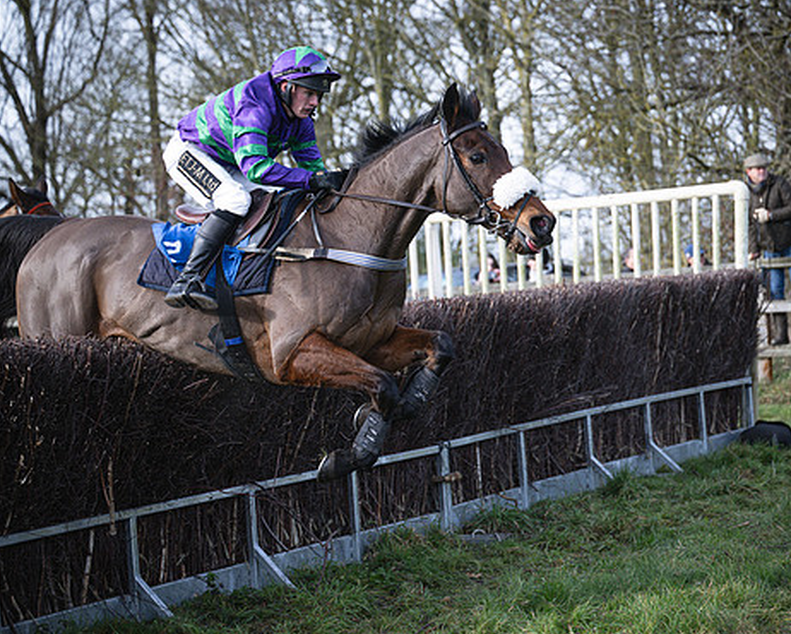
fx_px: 2248
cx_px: 402
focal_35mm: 96
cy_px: 324
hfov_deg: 20.0
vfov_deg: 16.0
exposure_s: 1/2000
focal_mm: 70
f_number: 2.8
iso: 400
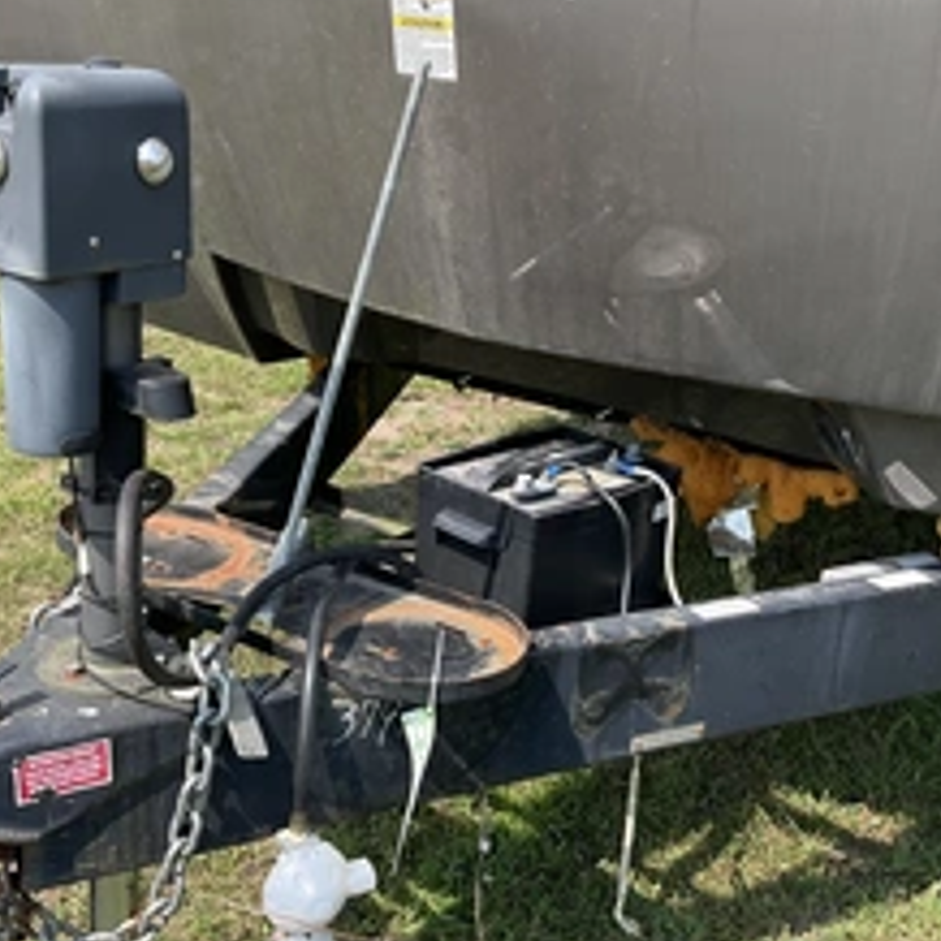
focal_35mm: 47
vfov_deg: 36.1
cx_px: 470
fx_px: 1445
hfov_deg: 36.1
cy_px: 475
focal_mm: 3
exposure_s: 1/770
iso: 25
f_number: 1.8
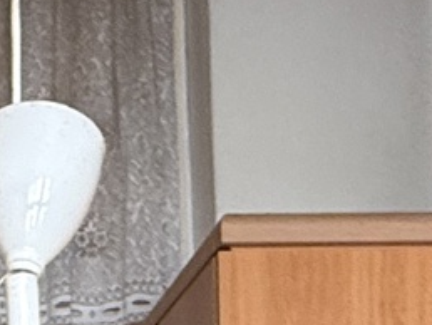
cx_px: -17
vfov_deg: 11.8
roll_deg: +3.6
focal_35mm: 104
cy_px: 756
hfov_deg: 18.3
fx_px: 1299
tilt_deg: -1.2
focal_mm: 2.22
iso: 320
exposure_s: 1/63
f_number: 2.2
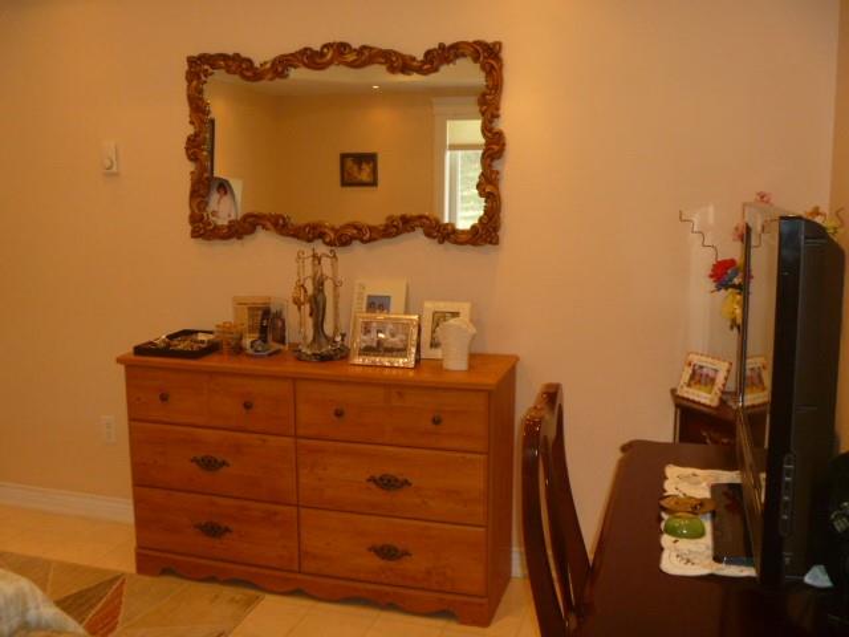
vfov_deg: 40.7
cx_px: 424
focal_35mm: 35
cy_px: 318
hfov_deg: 52.6
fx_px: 858
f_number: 3.5
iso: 250
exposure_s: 1/30
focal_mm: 6.3
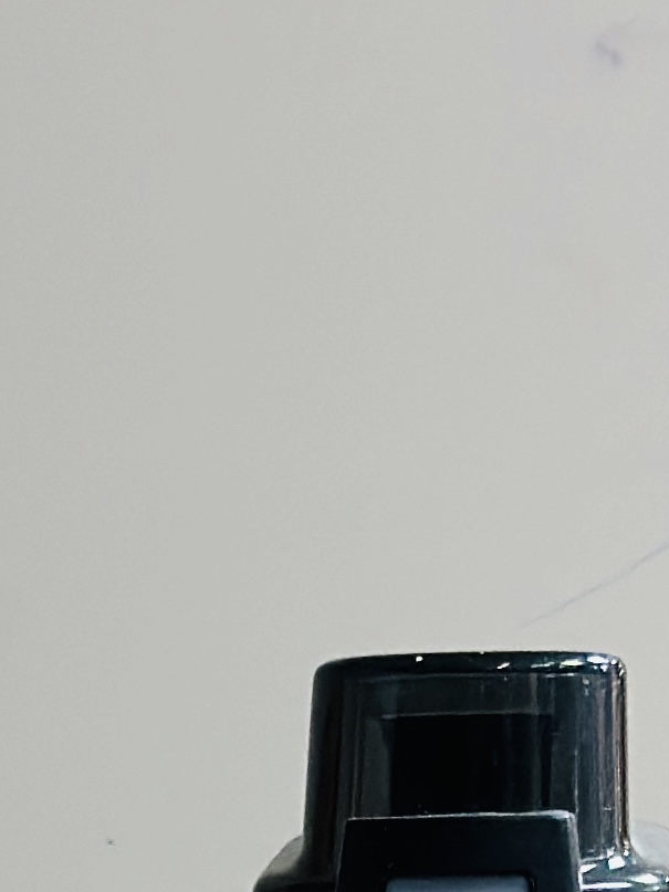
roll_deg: -0.9
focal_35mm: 233
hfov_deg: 6.3
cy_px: 1970
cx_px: -401
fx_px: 6006
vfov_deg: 8.0
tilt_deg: -8.7
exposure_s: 1/100
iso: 160
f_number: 1.78
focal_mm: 6.86
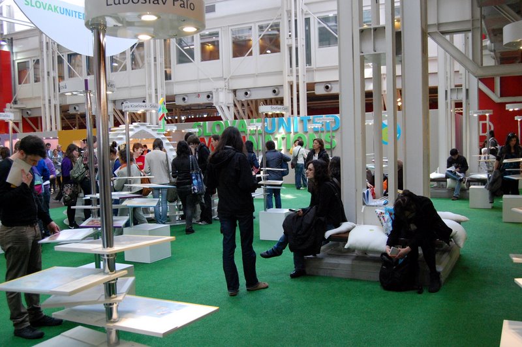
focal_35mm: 36
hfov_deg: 53.2
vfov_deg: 36.8
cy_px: 174
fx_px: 522
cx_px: 261
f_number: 5
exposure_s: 1/100
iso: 1600
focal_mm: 24
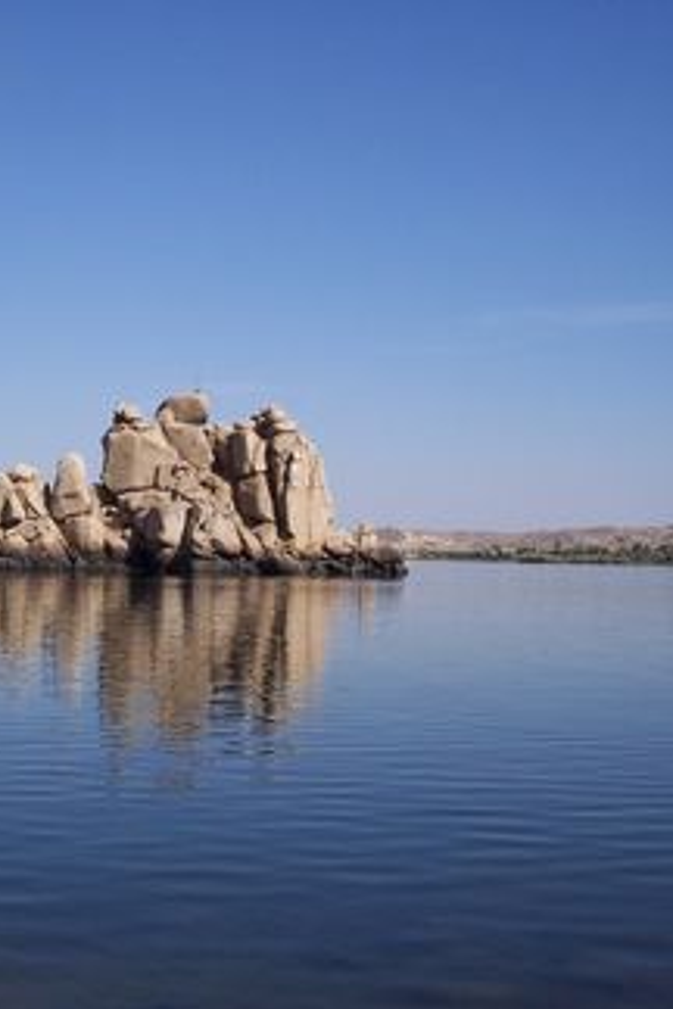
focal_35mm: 55
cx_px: 162
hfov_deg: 24.3
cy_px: 501
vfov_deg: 36.2
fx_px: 1542
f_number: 5.6
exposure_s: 1/750
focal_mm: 8
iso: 100
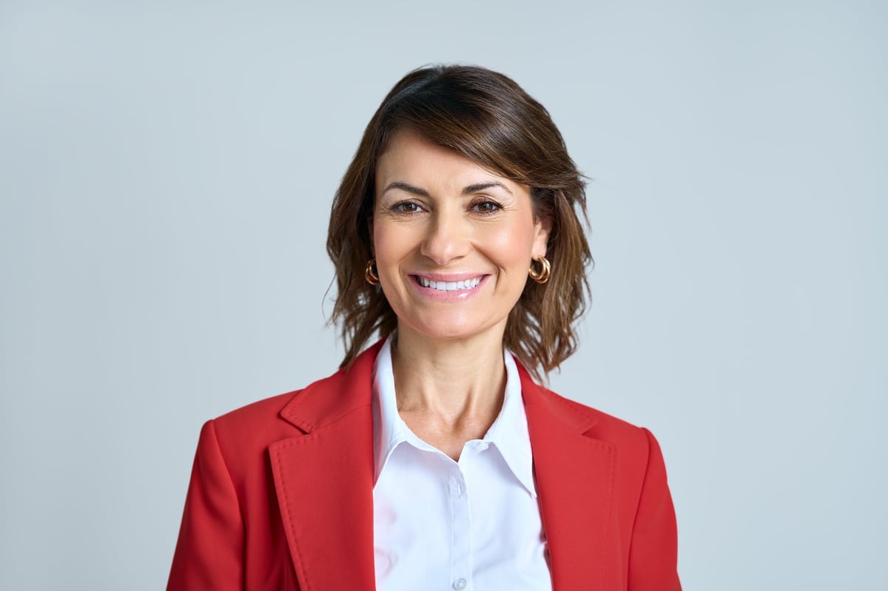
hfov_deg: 33.2
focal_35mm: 60
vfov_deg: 22.5
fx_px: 1489
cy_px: 296
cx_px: 444
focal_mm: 60.4
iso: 800
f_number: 2.8
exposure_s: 1/800
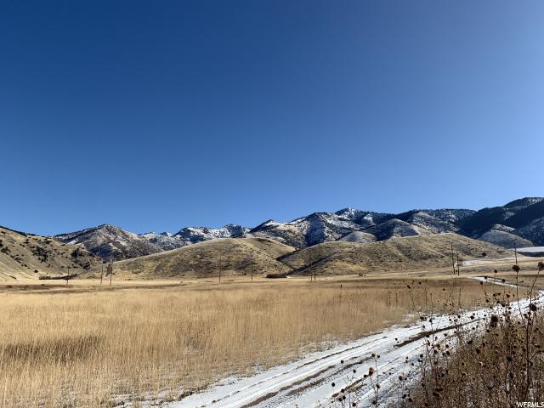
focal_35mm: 26
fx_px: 409
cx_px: 272
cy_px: 204
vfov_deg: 53.1
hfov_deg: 67.3
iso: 25
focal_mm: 4.25
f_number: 1.8
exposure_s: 1/2681
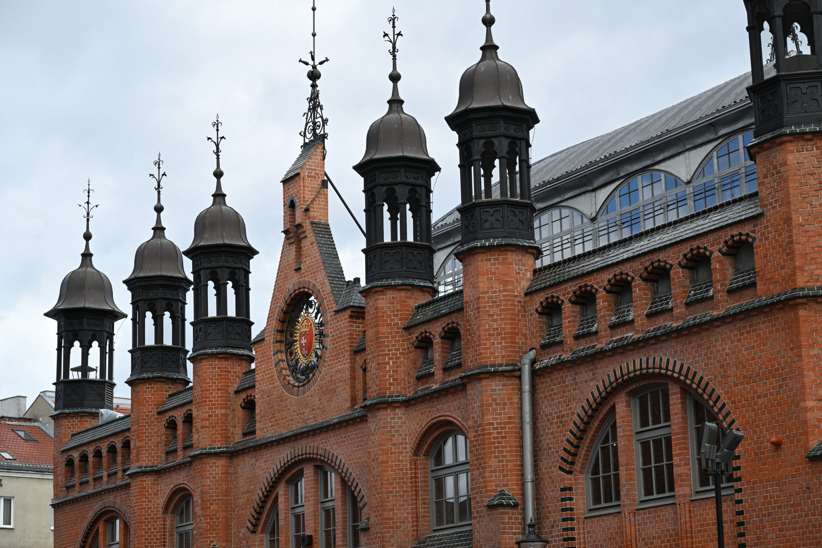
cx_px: 411
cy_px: 274
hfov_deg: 26.3
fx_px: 1758
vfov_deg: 17.7
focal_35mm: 77
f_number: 8
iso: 400
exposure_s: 1/500
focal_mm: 77
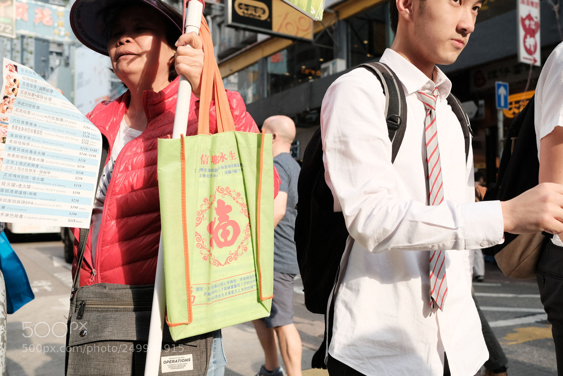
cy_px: 188
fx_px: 547
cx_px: 282
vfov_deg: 37.9
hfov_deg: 54.4
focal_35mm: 35
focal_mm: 23
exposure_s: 1/2000
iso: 1000
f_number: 4
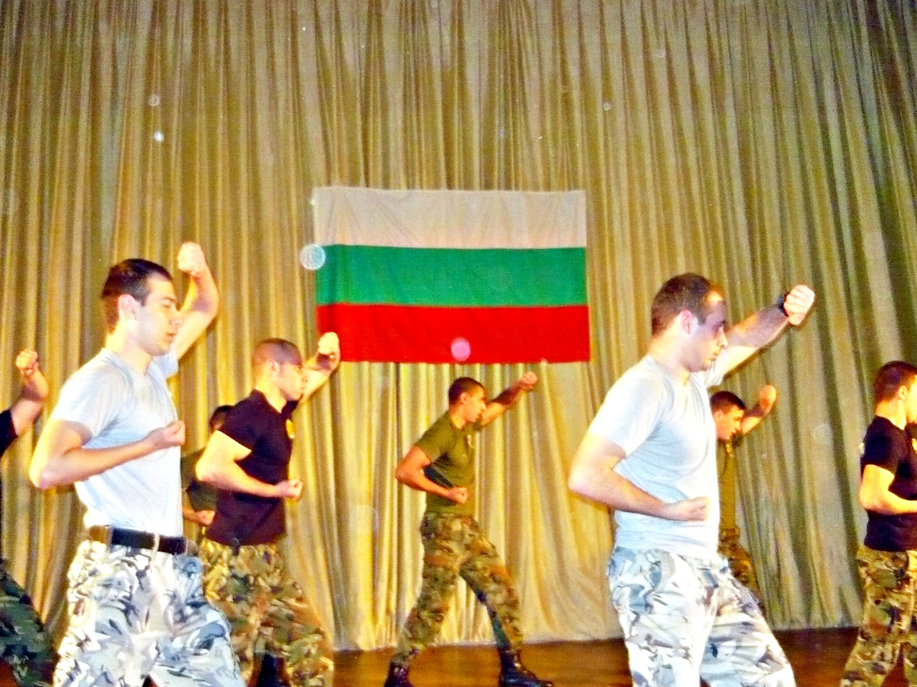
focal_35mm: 42
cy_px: 386
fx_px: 1112
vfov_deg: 34.3
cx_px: 435
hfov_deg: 44.8
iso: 800
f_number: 2.8
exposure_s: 1/30
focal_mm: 5.5
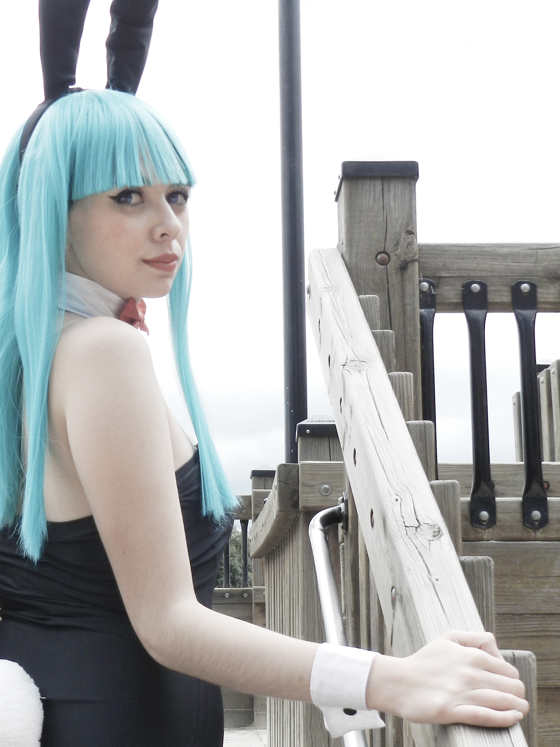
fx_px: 1186
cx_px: 194
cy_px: 425
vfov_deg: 34.9
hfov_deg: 26.4
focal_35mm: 55
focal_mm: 6.7
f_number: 4
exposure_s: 1/800
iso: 160
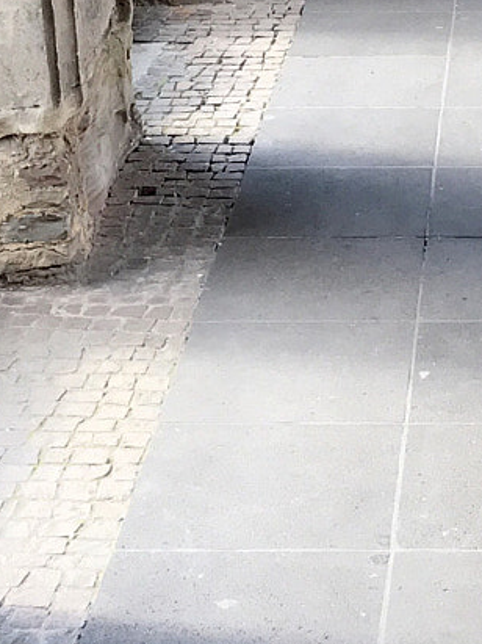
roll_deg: -0.5
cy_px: 53
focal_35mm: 109
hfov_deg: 13.4
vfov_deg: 17.8
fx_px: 2025
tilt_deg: -15.5
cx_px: 443
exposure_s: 1/100
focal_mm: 3.99
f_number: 1.8
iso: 25
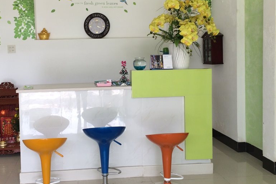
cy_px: 73
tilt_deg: -2.8
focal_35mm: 40
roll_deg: +0.5
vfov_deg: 33.3
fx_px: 307
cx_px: 103
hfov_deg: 48.0
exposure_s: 1/60
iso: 50
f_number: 2.2
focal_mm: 4.15
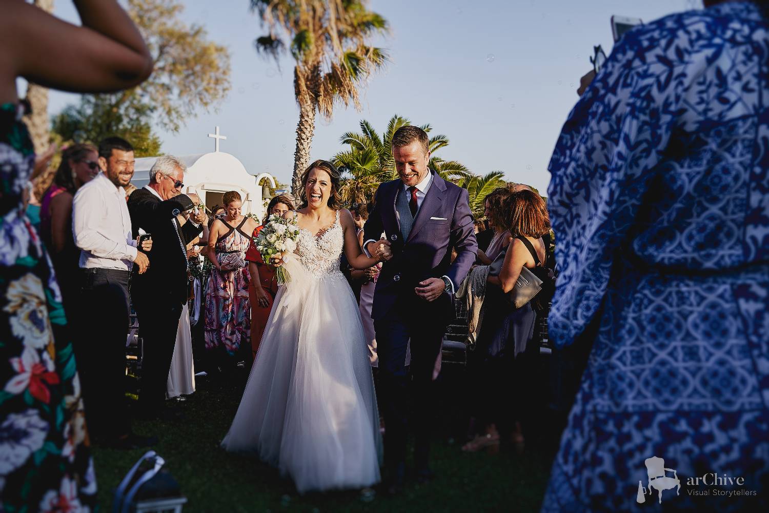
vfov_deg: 40.0
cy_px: 256
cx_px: 384
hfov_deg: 57.2
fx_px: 705
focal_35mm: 33
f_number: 5
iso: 100
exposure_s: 1/640
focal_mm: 33
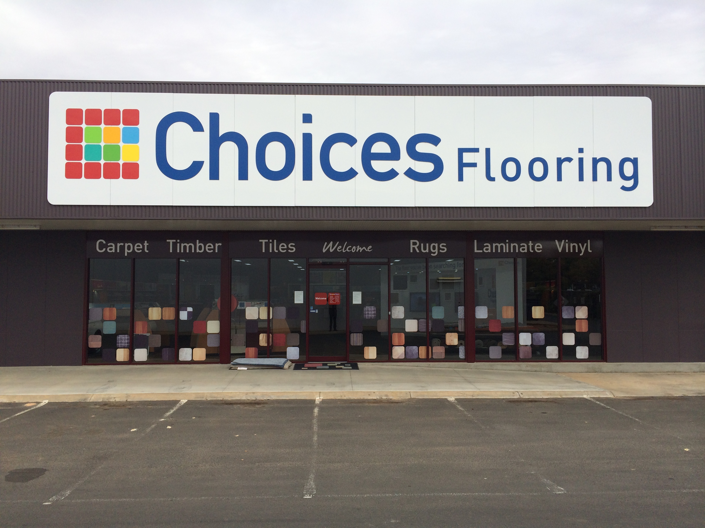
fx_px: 611
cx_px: 352
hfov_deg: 60.0
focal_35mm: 30
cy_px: 264
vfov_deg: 46.8
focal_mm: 4.12
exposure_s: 1/1642
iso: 32
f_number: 2.2
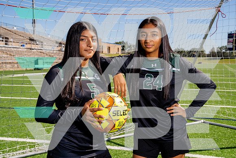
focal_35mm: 45
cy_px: 79
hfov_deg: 43.6
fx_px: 295
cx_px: 118
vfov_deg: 29.9
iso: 100
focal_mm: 45
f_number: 8
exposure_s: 1/250
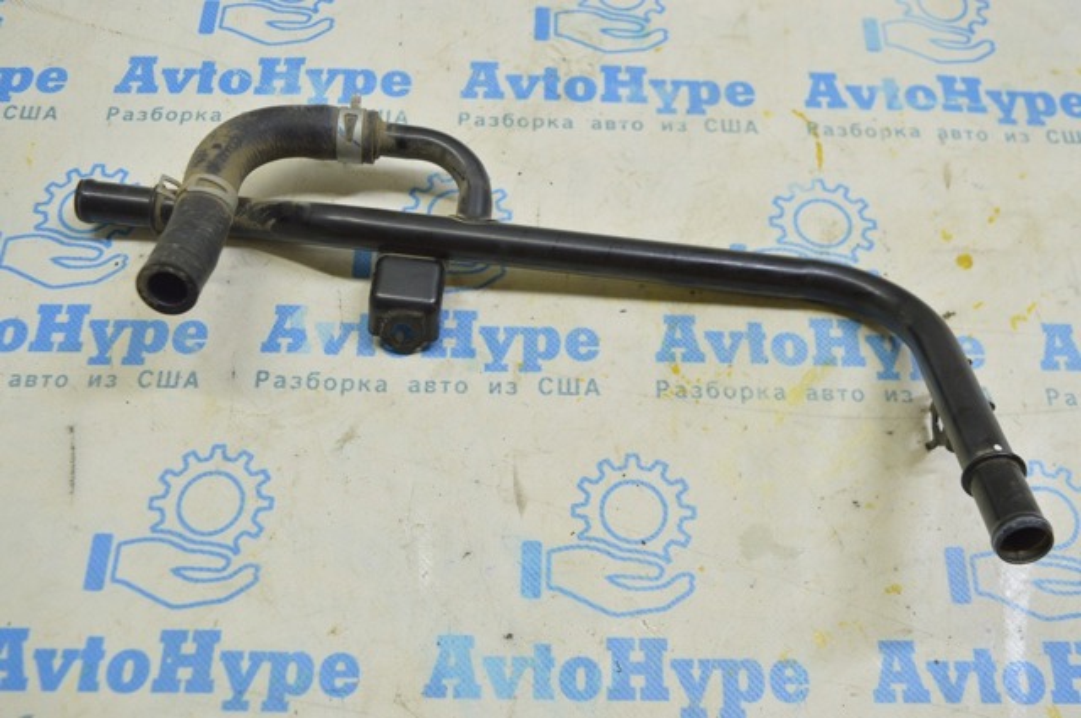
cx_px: 540
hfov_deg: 51.3
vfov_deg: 35.4
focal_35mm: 38
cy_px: 359
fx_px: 1125
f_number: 5.6
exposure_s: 1/25
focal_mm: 25
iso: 400
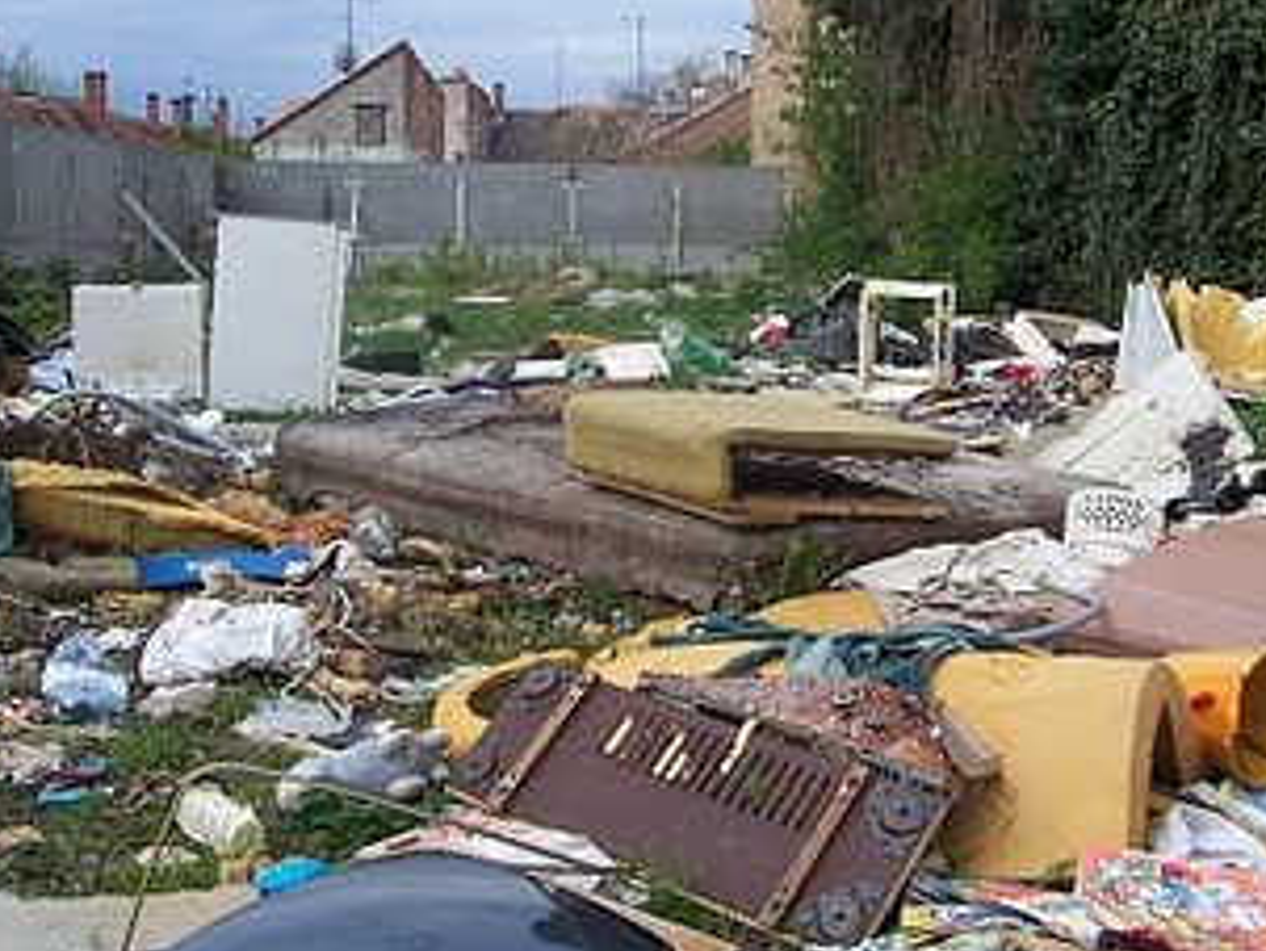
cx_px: 784
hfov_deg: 41.8
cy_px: 381
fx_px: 1647
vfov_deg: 32.1
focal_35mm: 45
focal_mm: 5.6
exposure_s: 1/180
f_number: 5.6
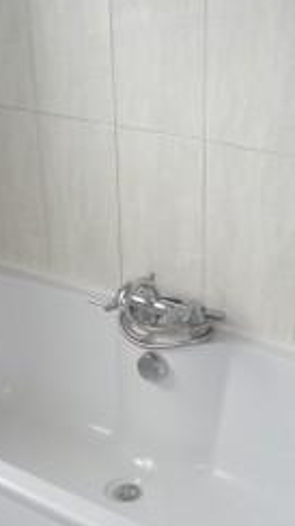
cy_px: 366
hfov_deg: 20.0
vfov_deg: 34.5
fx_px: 836
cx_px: 174
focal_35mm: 60
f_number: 2.8
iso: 100
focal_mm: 5
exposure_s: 1/30
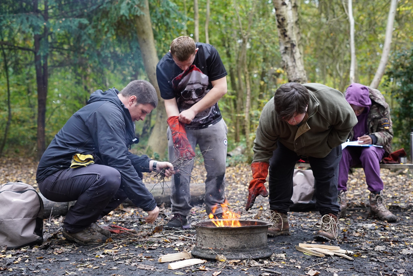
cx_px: 206
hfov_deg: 39.6
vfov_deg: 27.0
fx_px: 574
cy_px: 138
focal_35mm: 50
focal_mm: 50
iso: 1600
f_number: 3.5
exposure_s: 1/160
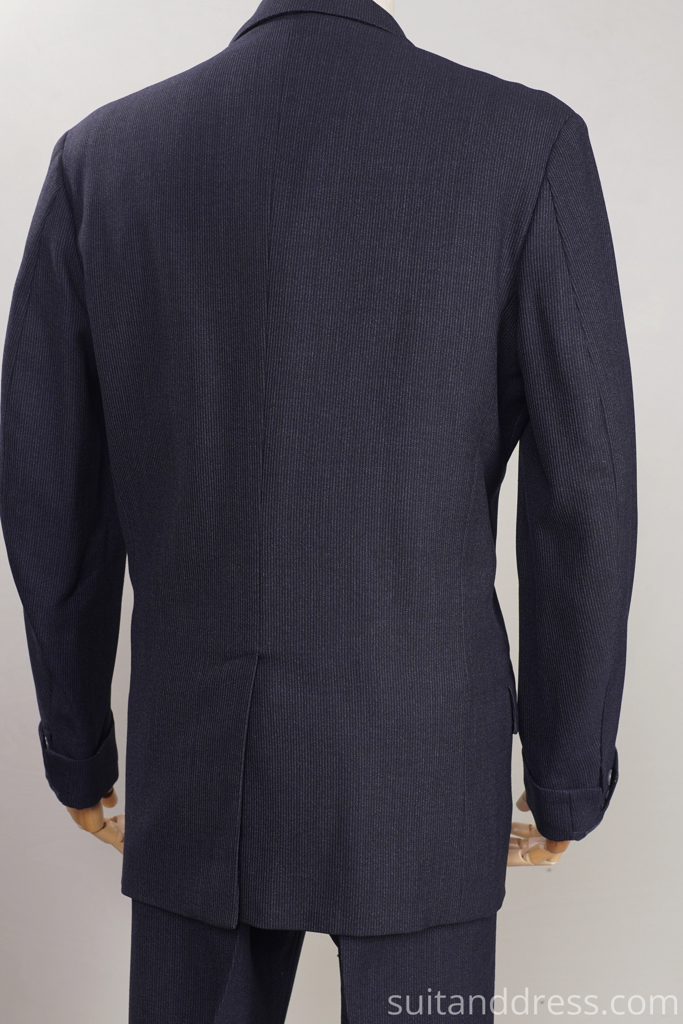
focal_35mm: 52
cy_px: 500
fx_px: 1480
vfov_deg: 38.2
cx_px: 340
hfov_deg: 26.0
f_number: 6.3
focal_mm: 32
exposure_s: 1/10
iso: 200
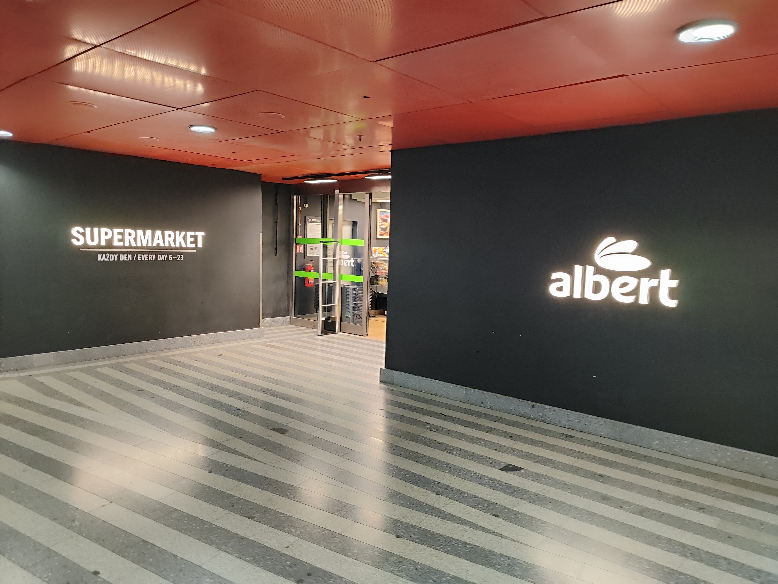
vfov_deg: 56.8
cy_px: 292
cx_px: 389
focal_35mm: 24
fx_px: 539
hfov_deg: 71.6
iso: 997
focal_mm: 5.89
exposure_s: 1/50
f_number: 1.89
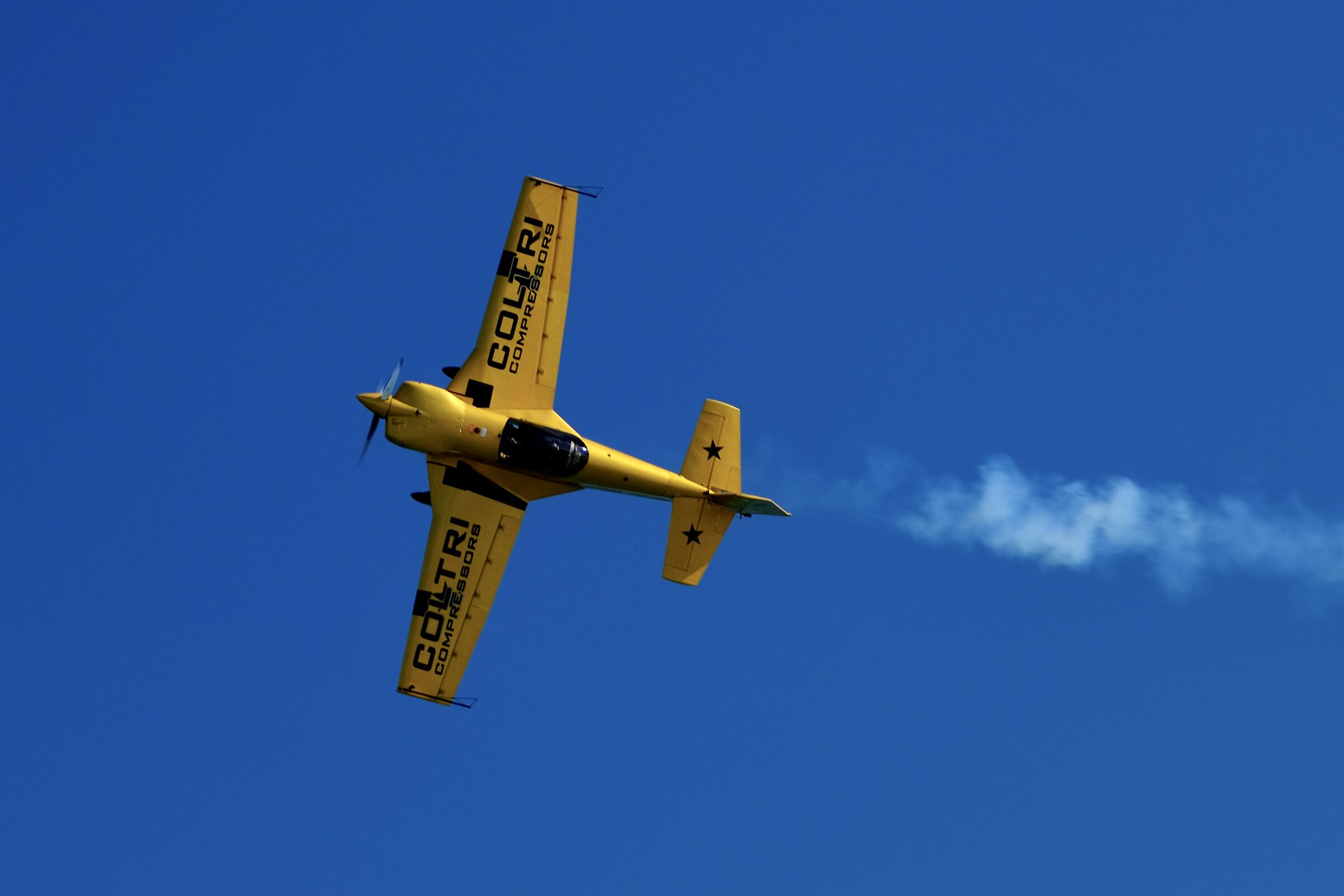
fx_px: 4480
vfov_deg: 11.4
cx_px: 672
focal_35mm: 120
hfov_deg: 17.1
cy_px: 448
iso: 160
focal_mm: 80
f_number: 4
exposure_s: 1/950
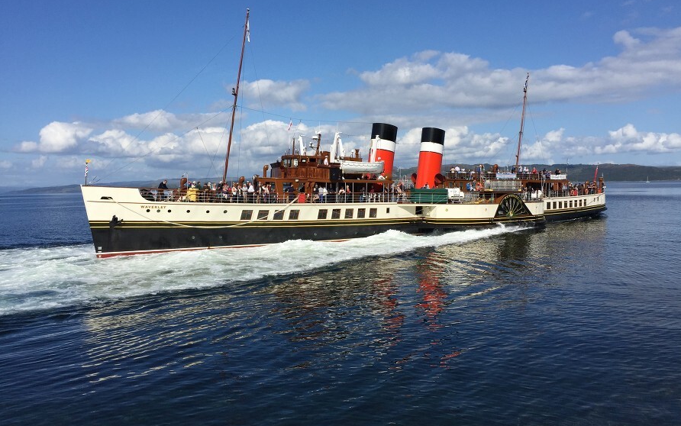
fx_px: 575
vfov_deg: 40.5
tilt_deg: -0.5
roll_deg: +0.6
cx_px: 343
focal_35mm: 31
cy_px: 176
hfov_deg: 61.2
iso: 32
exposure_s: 1/3597
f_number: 2.2
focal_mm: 4.15
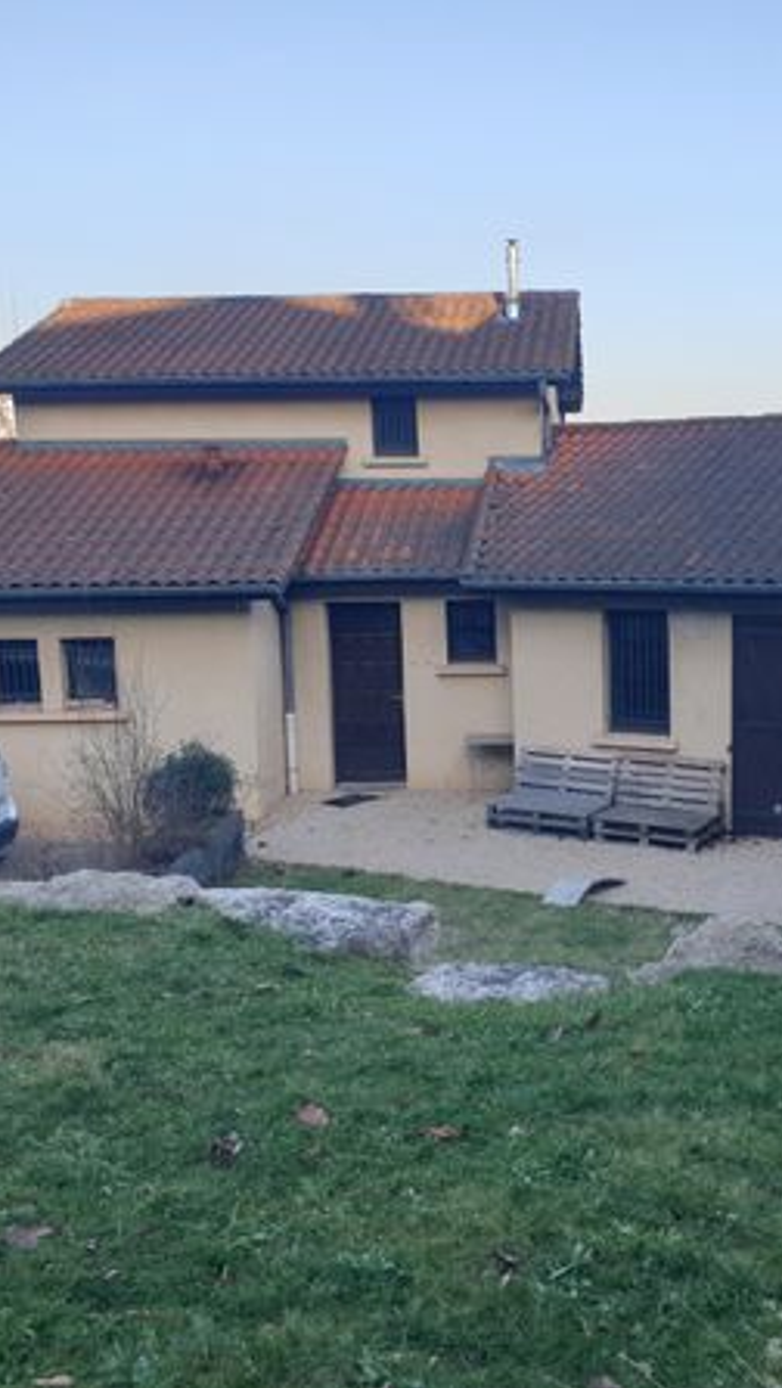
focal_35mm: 38
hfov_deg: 30.8
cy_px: 692
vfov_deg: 52.8
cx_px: 571
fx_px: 1398
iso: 50
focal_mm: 4.3
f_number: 2.4
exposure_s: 1/445
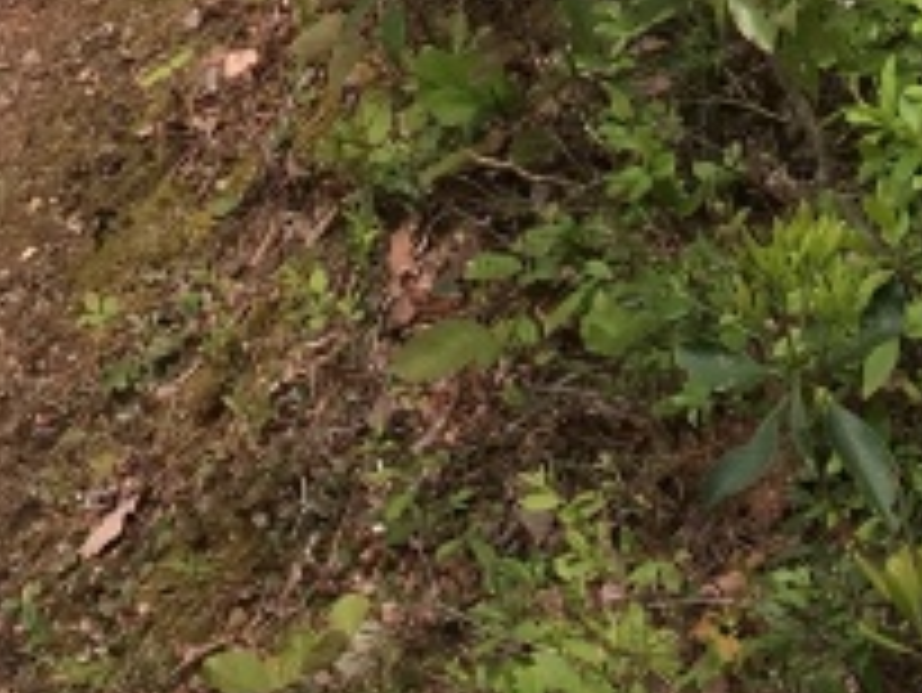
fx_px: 3864
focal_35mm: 145
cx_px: 819
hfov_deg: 13.5
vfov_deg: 9.2
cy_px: -940
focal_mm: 4.15
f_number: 2.2
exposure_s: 1/506
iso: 25
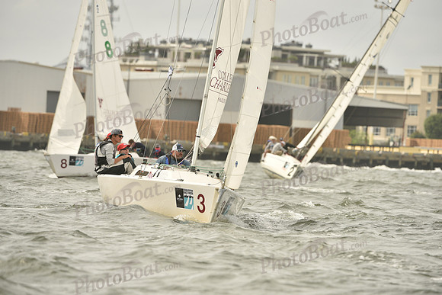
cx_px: 221
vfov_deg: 4.0
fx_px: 4175
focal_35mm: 340
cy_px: 148
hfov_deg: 6.1
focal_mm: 340
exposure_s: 1/1250
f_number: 6.3
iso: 320
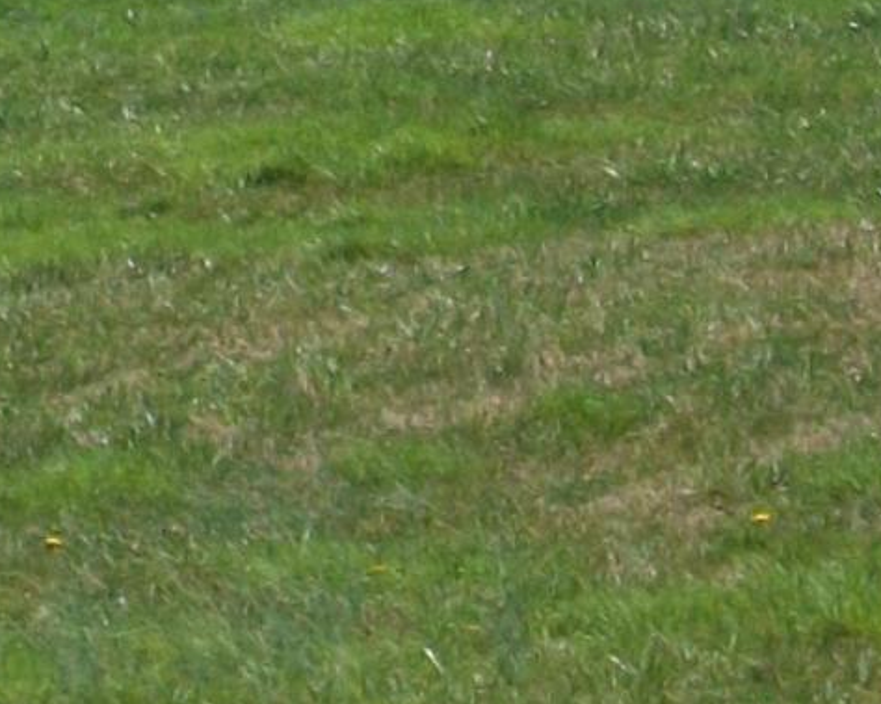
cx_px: -980
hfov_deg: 3.7
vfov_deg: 3.0
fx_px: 13530
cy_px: -695
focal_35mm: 519
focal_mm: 15.1
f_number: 5.1
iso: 80
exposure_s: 1/500
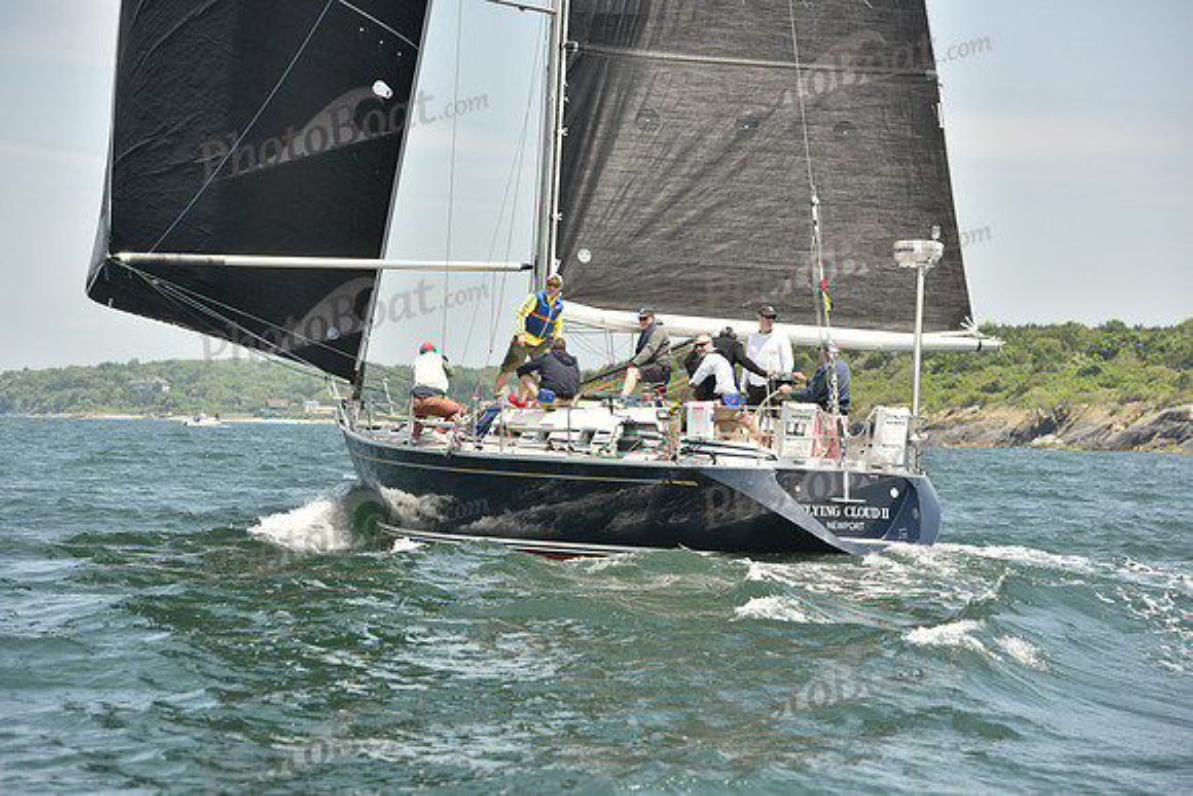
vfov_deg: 10.6
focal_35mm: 130
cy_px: 398
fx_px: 4309
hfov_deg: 15.8
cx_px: 596
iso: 400
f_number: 6.3
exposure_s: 1/1600
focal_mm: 130
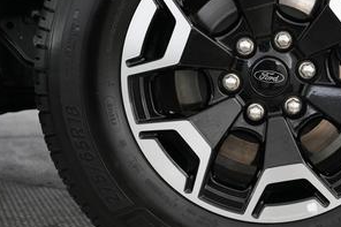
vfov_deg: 24.9
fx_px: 511
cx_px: 265
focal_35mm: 54
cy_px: 83
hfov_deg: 35.9
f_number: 2.8
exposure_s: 1/160
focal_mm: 25
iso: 3200
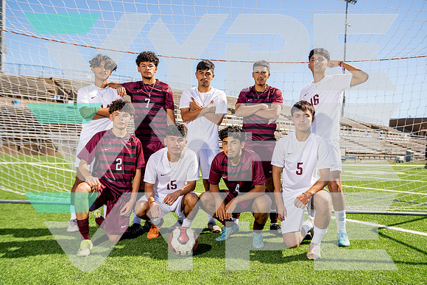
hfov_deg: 55.8
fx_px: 403
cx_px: 214
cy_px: 142
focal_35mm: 34
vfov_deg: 38.9
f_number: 4
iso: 100
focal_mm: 34
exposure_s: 1/1000
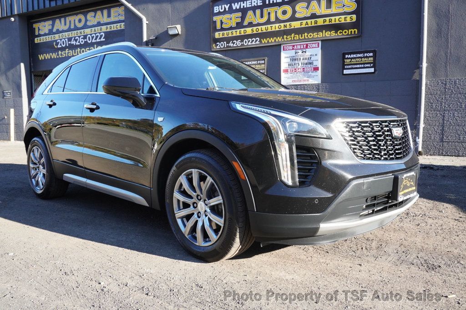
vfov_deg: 41.6
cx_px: 233
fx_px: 407
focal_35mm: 32
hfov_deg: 59.5
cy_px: 155
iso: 1000
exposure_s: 1/250
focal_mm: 21
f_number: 9
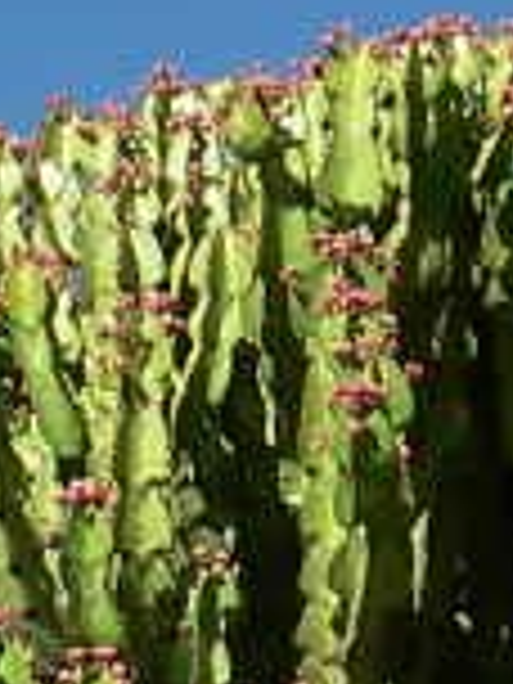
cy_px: 1436
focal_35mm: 269
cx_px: 868
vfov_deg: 7.1
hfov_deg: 5.5
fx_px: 5315
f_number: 4
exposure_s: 1/400
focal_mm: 7
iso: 64
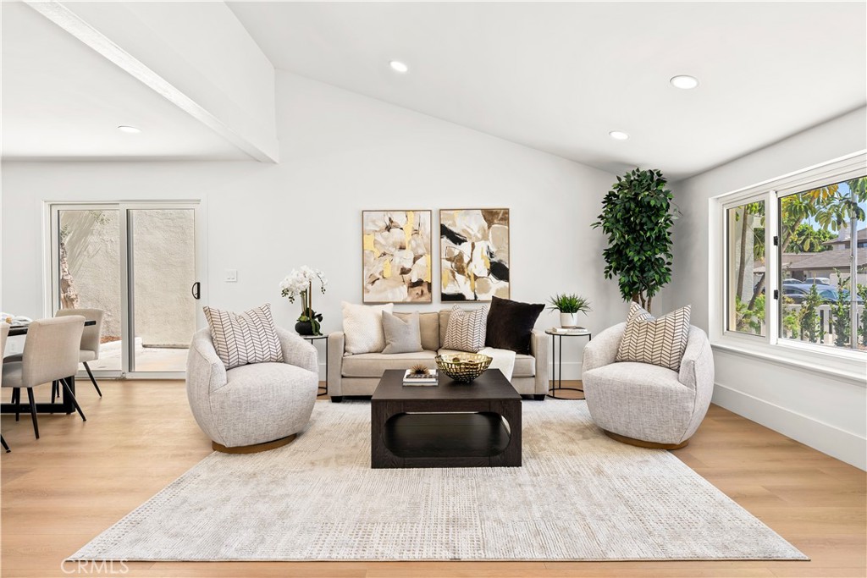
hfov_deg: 86.9
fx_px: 458
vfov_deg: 64.6
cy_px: 289
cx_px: 434
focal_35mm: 19
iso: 160
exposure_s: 1/15
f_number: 8
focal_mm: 19
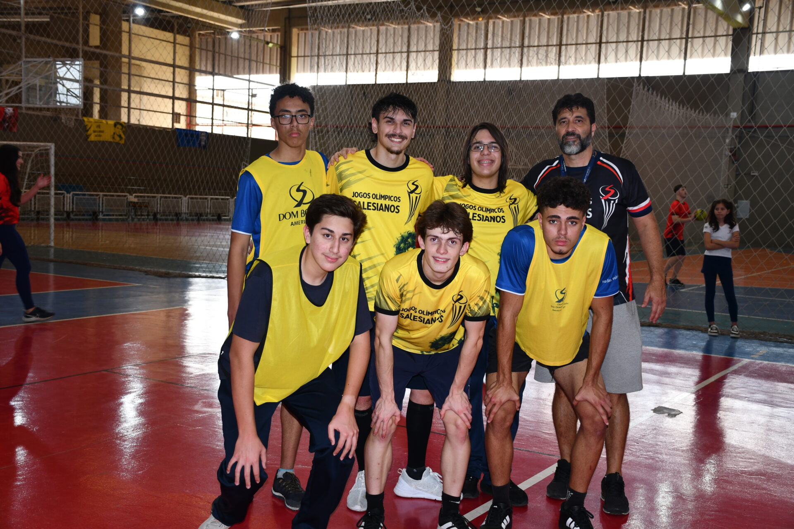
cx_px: 397
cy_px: 264
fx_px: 882
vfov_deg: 33.4
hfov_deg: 48.5
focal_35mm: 40
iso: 360
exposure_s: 1/125
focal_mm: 27
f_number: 4
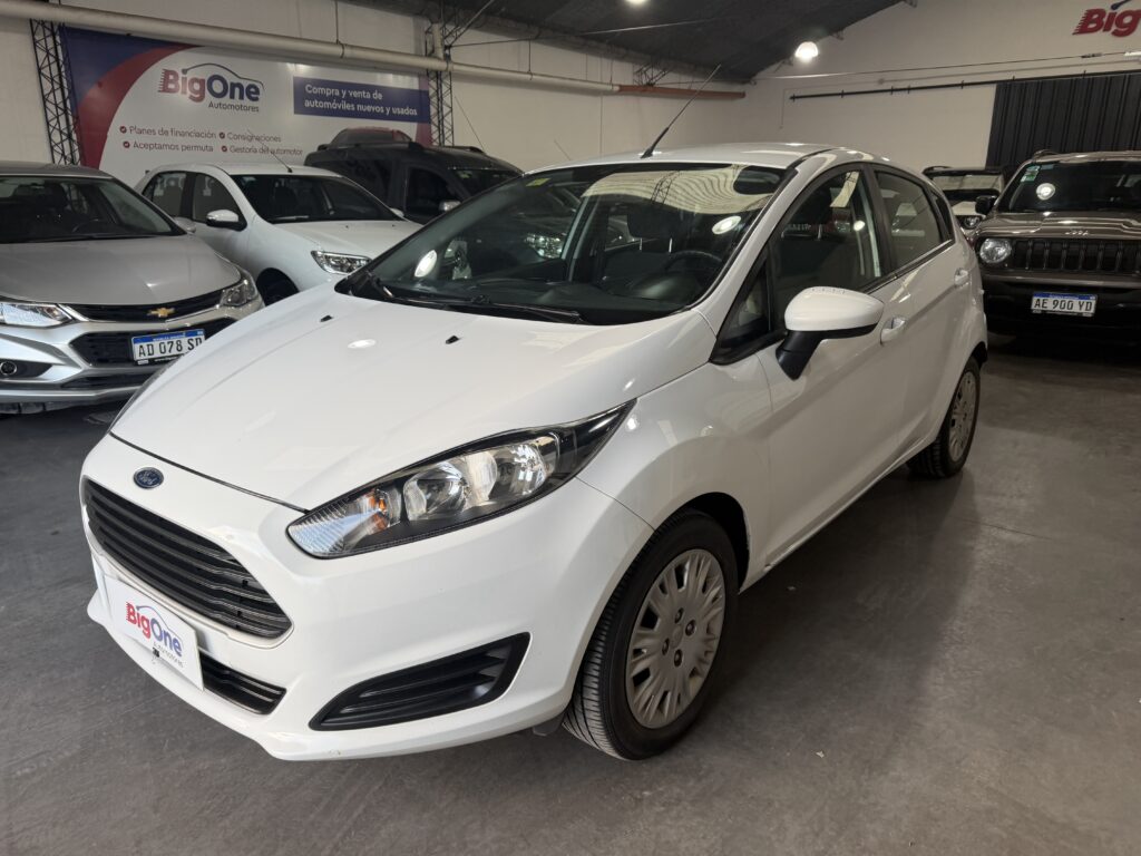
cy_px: 428
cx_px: 570
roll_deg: +2.3
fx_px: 791
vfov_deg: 56.8
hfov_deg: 71.6
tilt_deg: -16.7
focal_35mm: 24
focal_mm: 6.76
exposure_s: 1/121
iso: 100
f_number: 1.78
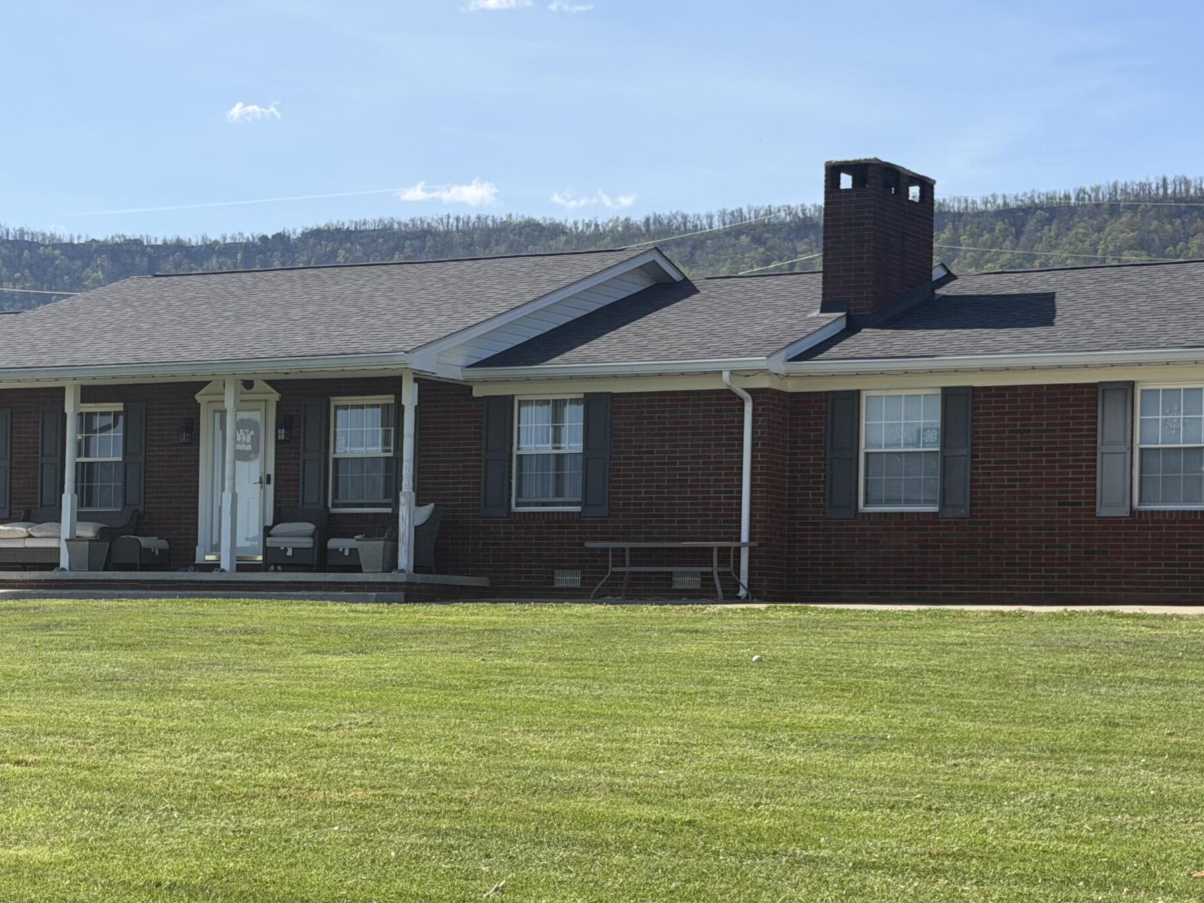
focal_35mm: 80
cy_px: 567
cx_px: 556
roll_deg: -0.9
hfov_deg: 24.4
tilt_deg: +0.9
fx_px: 2783
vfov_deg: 18.4
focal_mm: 6.76
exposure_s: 1/5208
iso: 64
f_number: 1.78
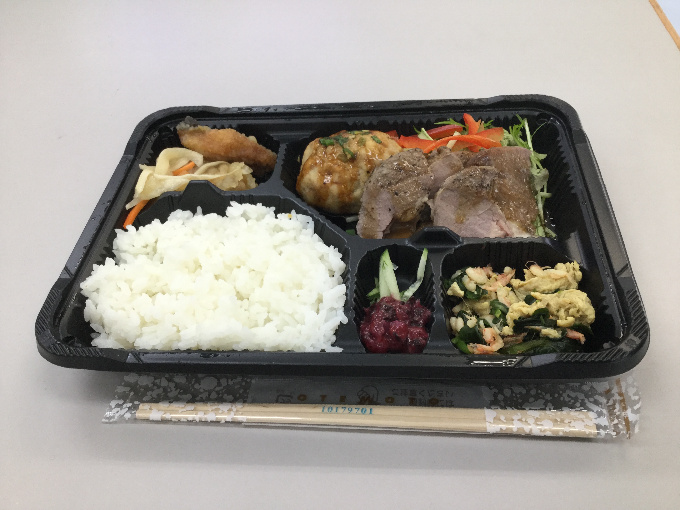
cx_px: 340
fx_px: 609
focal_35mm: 31
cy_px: 255
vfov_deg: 45.4
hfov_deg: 58.4
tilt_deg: -48.3
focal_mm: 3.3
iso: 25
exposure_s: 1/30
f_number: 2.4
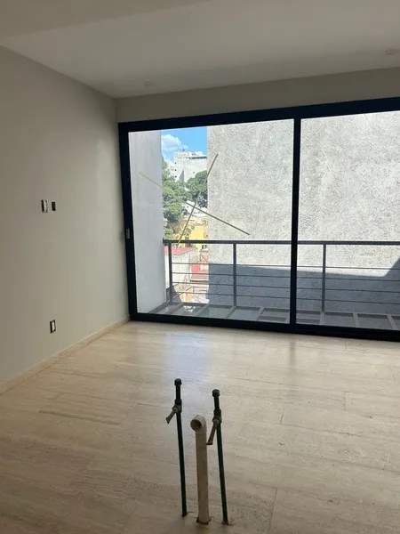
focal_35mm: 26
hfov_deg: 53.1
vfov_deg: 67.3
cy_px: 267
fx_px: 401
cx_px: 200
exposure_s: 1/1196
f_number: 1.5
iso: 50
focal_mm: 5.7
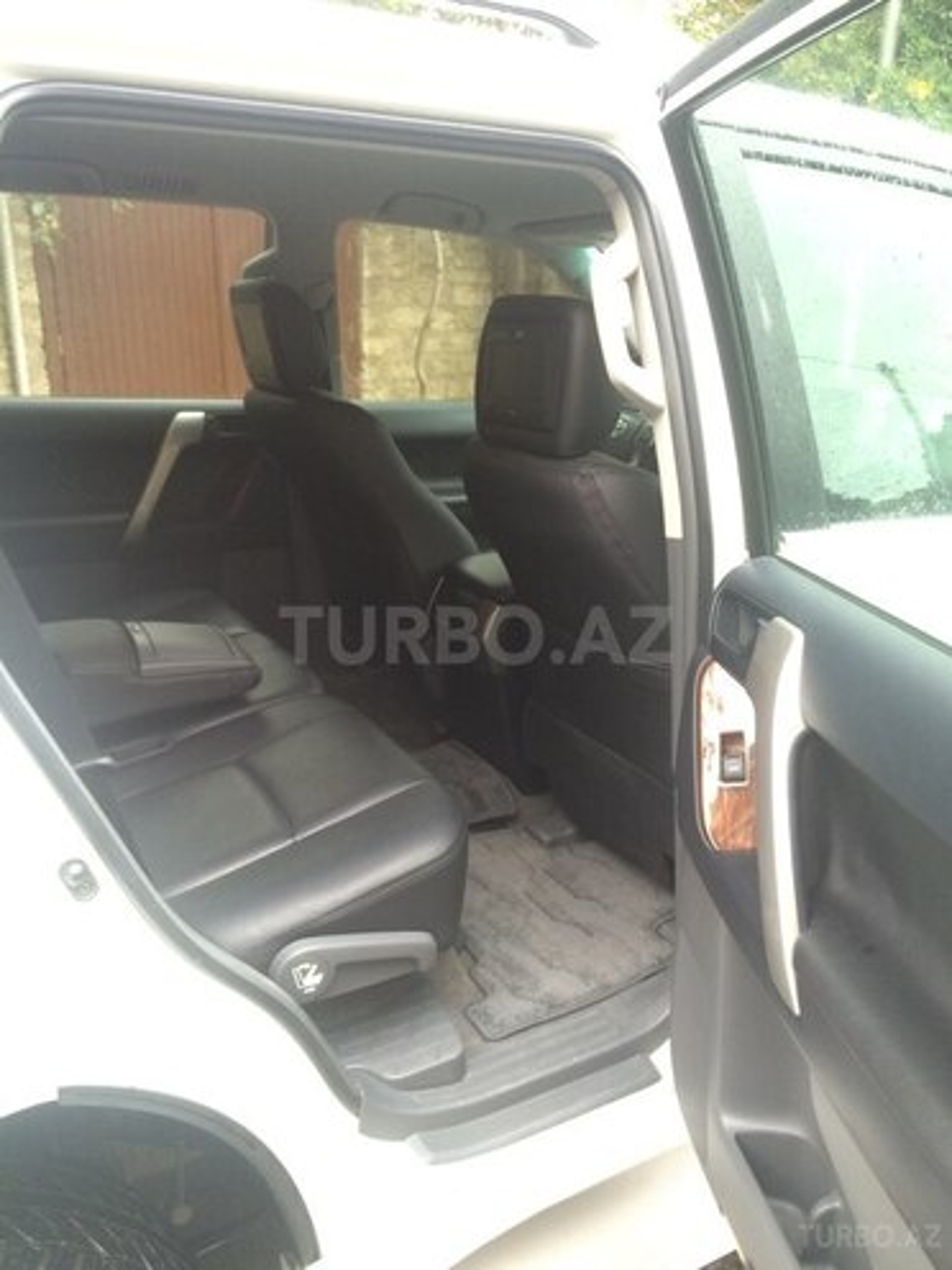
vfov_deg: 61.7
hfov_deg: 48.2
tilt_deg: -19.9
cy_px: 635
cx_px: 476
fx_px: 1063
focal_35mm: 29
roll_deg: +0.1
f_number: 2.2
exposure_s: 1/33
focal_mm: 4.15
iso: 160
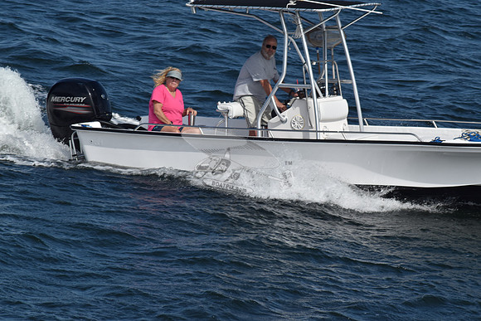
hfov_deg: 6.9
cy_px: 160
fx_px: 4009
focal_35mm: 300
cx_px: 240
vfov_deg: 4.6
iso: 400
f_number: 16
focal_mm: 200
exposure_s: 1/1000
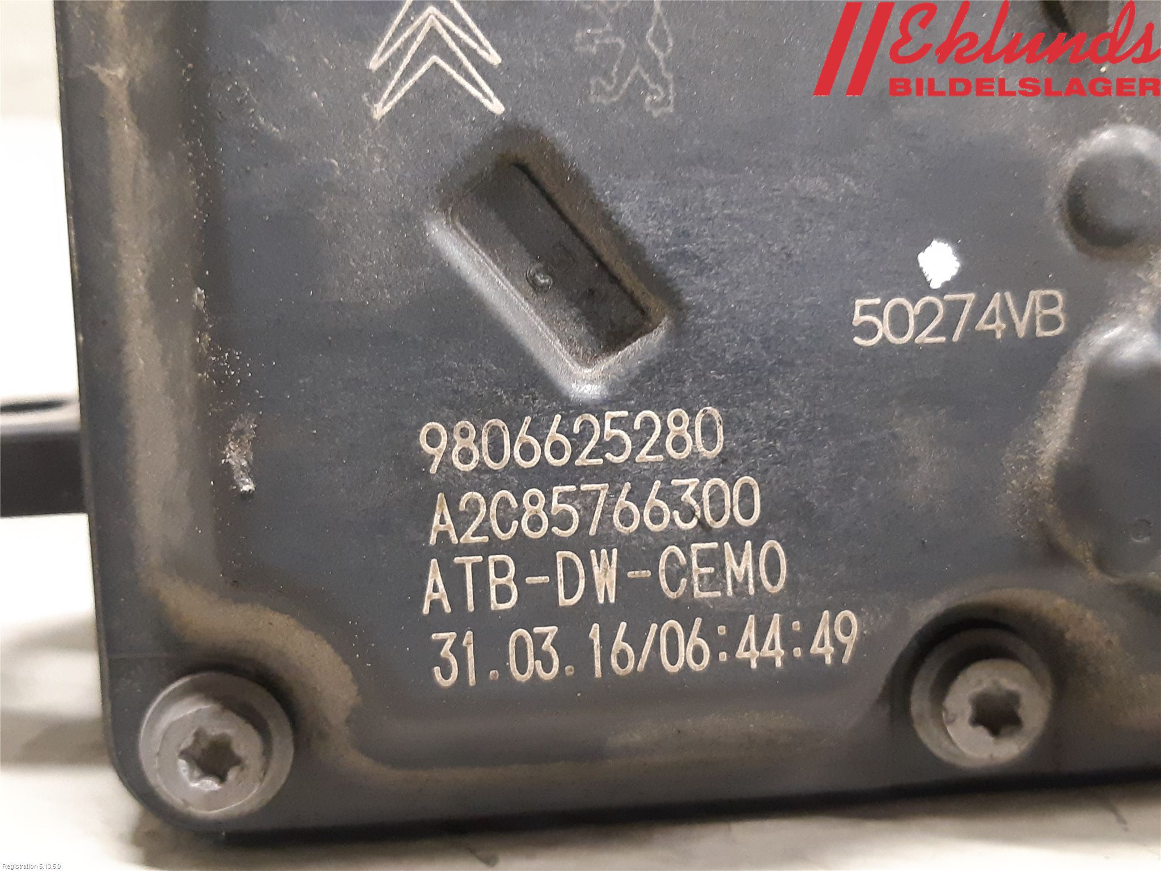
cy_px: 436
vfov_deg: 53.1
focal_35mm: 26
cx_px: 580
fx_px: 872
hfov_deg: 67.3
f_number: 1.7
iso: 320
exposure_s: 1/25
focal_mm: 3.93
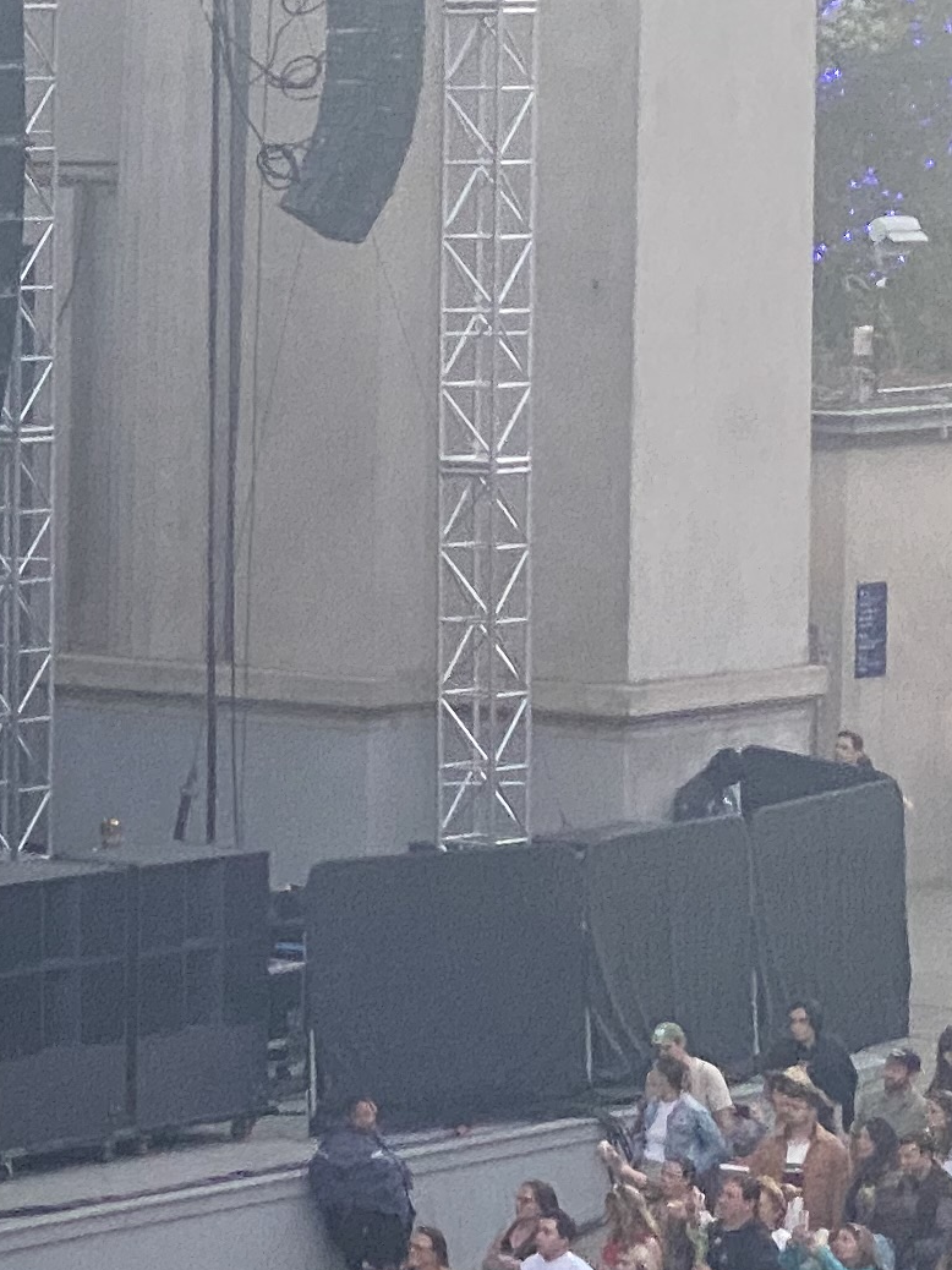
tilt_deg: -5.8
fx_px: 7410
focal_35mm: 202
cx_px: -1347
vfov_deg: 9.8
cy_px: 612
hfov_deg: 6.9
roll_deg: +0.5
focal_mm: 6
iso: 125
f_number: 2
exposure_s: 1/121
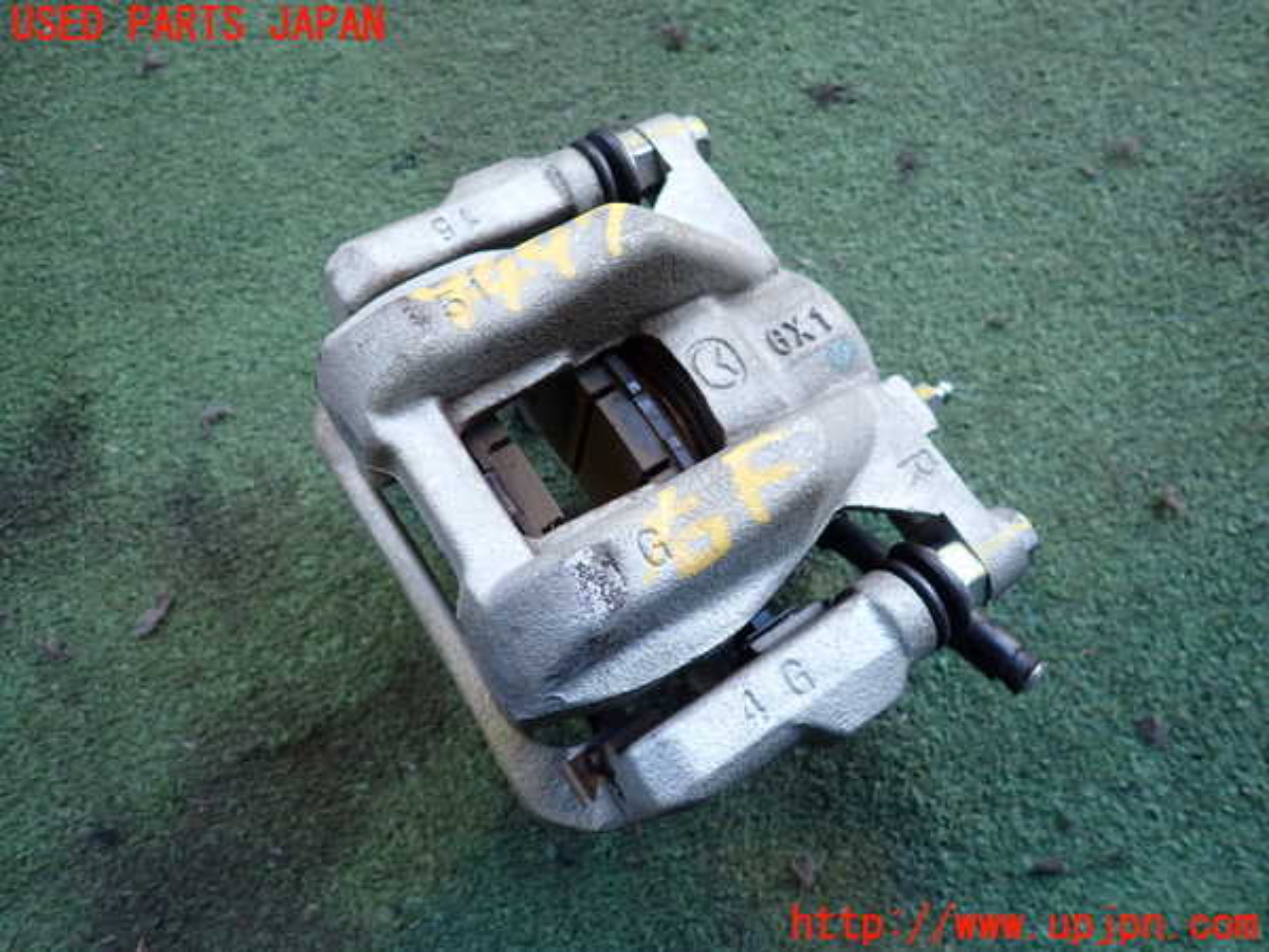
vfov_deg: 54.9
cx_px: 634
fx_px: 916
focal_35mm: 25
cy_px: 476
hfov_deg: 69.4
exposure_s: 1/100
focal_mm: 4.5
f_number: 2
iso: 200
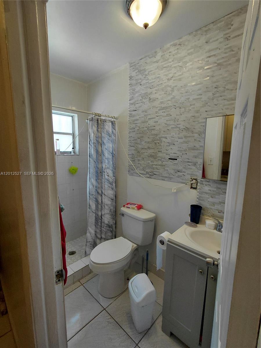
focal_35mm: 16
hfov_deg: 78.1
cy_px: 174
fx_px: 161
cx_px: 130
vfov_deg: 94.5
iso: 50
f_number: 2.2
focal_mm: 1.64
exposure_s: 1/60
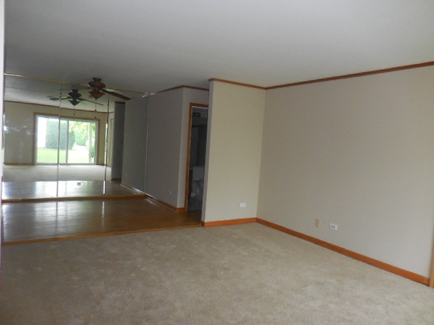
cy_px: 162
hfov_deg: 69.4
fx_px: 313
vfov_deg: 54.9
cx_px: 217
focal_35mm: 25
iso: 320
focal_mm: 4.5
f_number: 3.3
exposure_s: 1/25
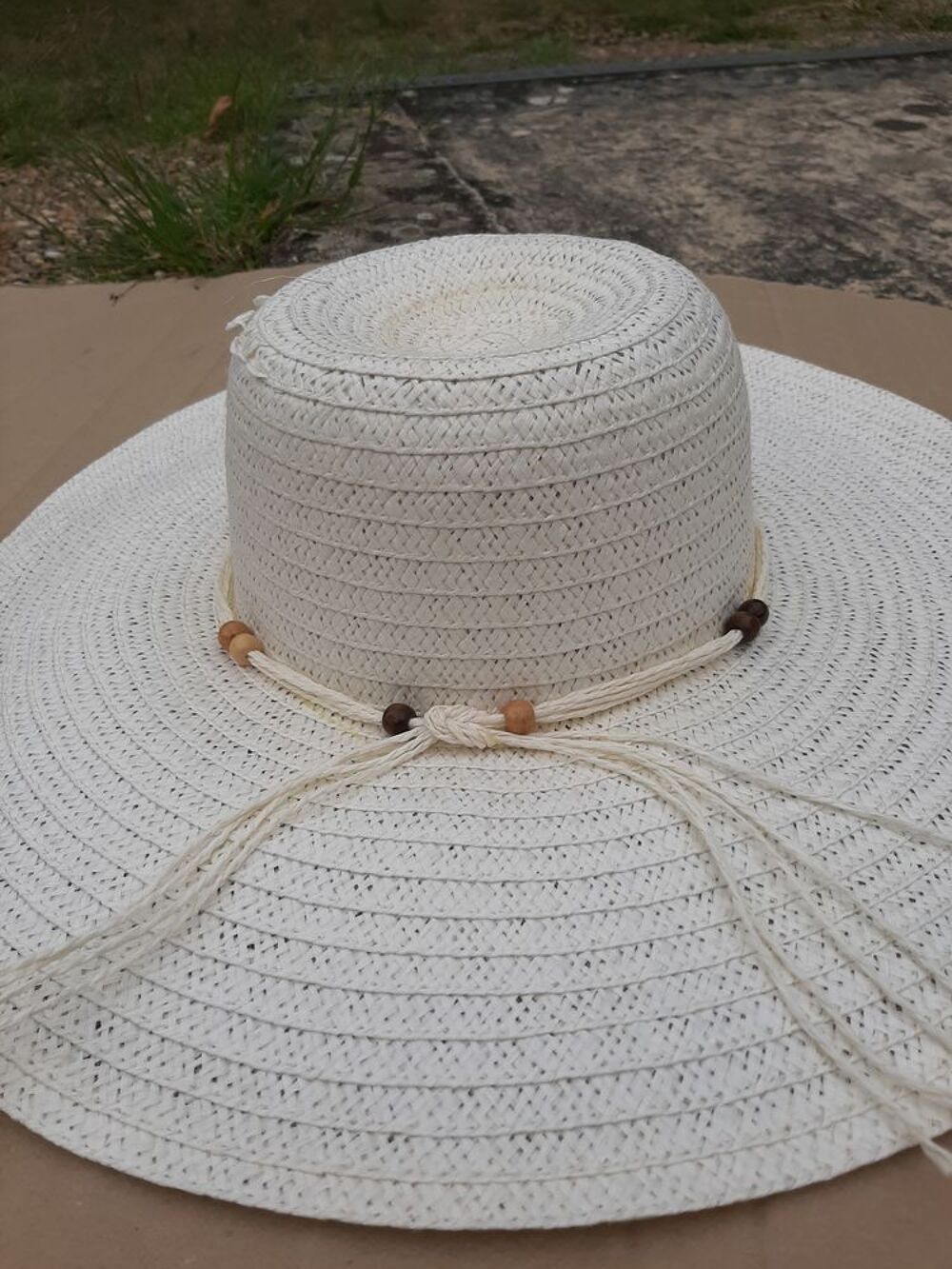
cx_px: 476
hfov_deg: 53.1
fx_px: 953
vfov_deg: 67.3
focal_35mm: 26
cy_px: 634
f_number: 1.7
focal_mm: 3.93
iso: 40
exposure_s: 1/2198
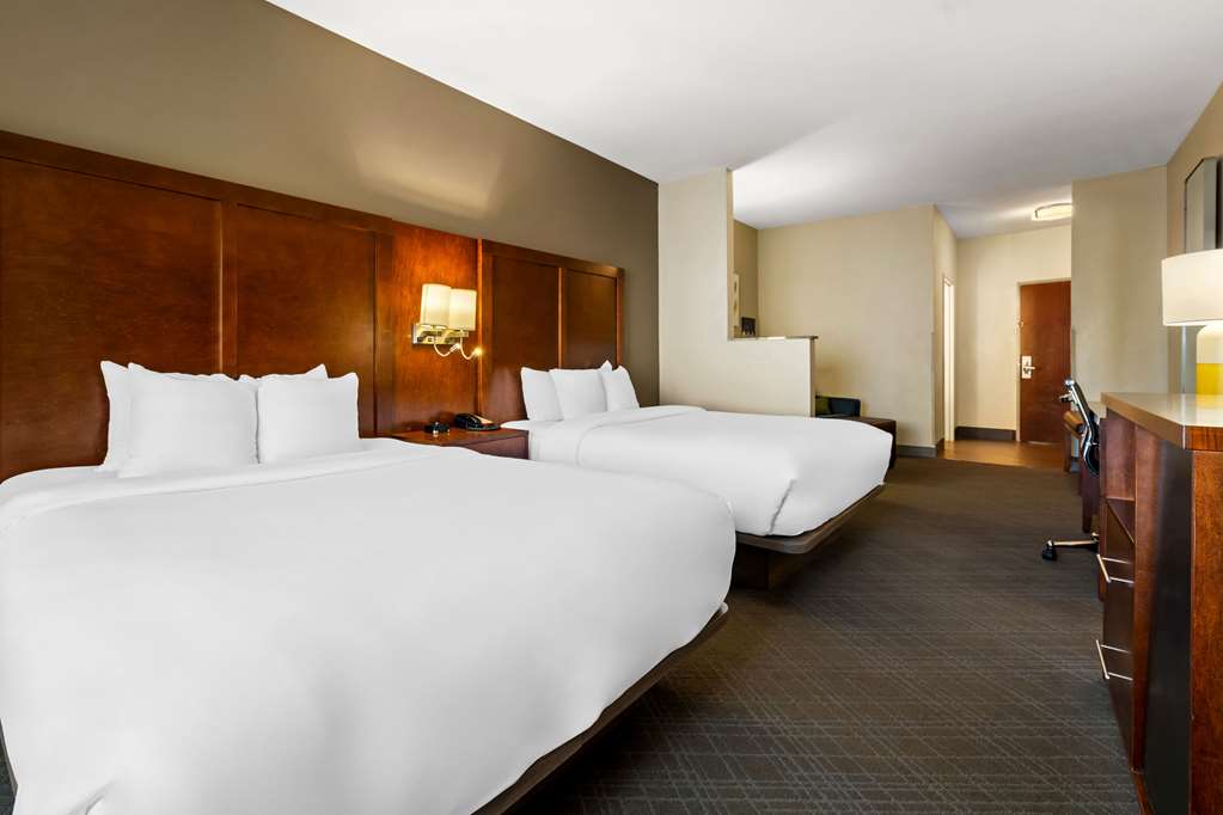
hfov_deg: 104.3
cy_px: 408
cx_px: 612
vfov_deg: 81.2
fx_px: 476
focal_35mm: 14
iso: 250
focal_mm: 14
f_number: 8
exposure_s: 1/1.67
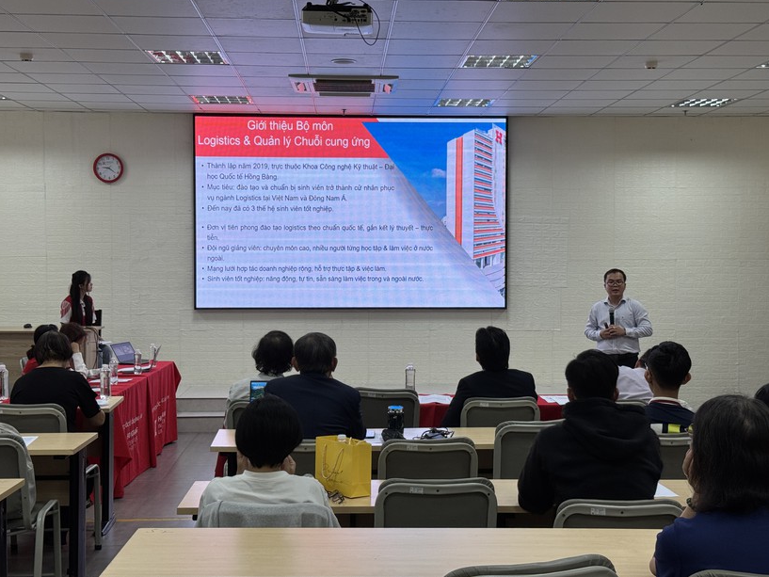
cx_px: 390
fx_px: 1089
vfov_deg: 29.7
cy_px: 283
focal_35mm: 49
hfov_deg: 38.9
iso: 64
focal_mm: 6.76
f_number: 1.78
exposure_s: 1/120
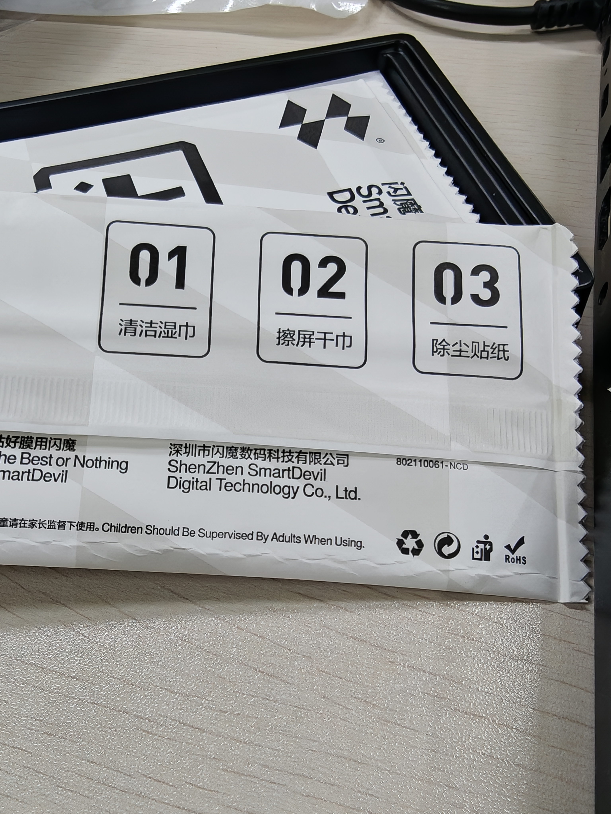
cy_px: 407
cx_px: 306
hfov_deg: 45.4
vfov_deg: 58.4
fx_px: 730
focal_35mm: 31
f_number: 2
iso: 1250
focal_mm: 2.3
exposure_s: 1/100
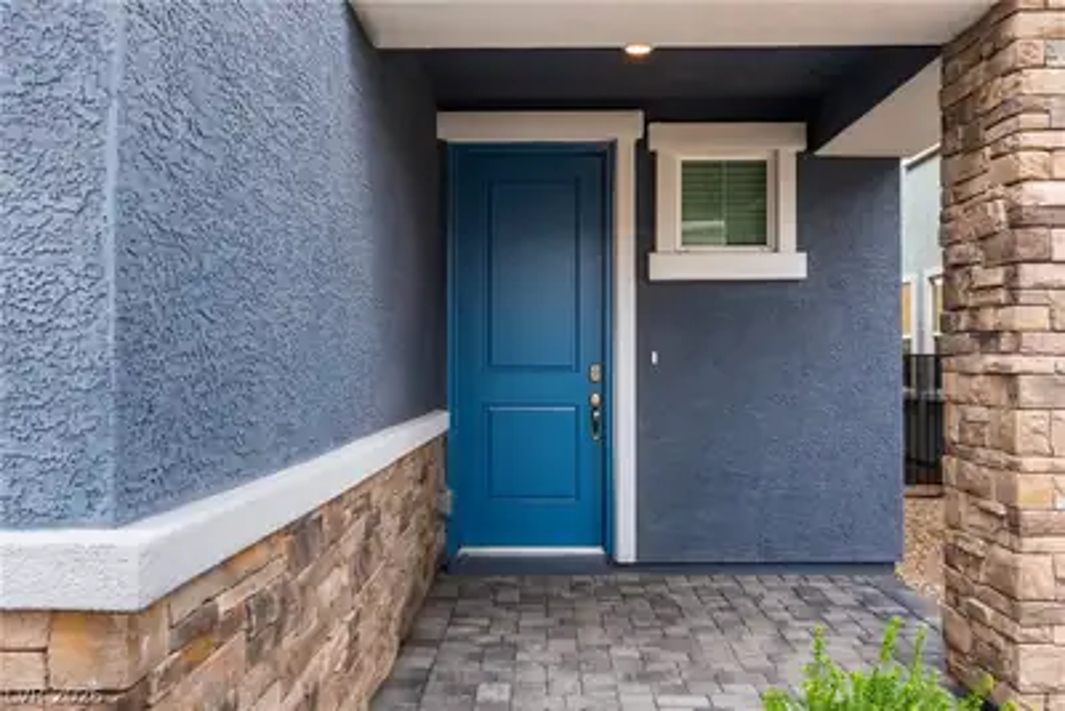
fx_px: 977
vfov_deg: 40.0
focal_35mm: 33
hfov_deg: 57.2
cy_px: 356
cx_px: 532
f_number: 5.6
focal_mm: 22
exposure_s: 1/4000
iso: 400
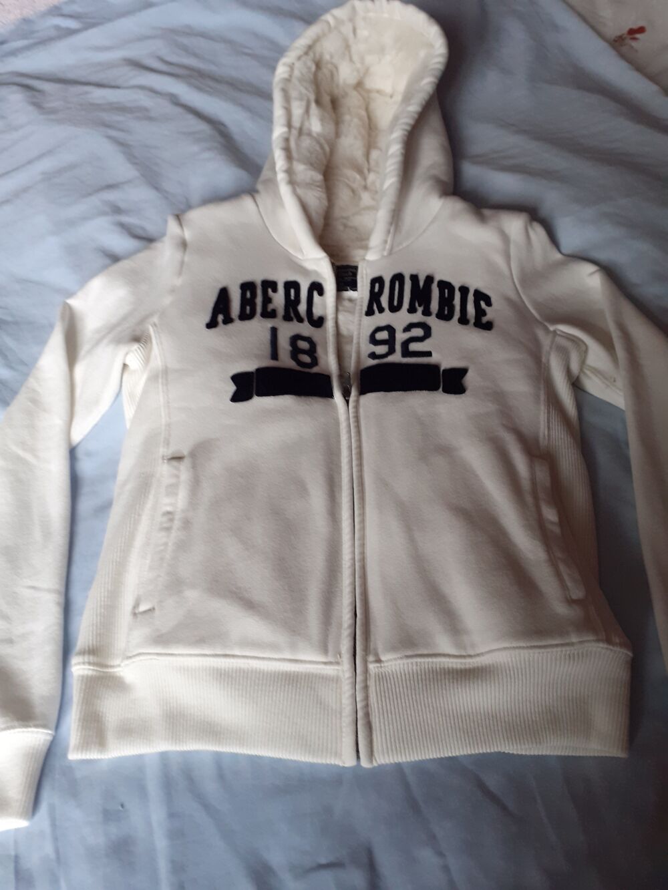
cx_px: 334
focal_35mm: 27
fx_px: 695
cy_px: 445
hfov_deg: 51.4
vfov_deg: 65.3
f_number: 1.9
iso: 160
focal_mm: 3.6
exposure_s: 1/50
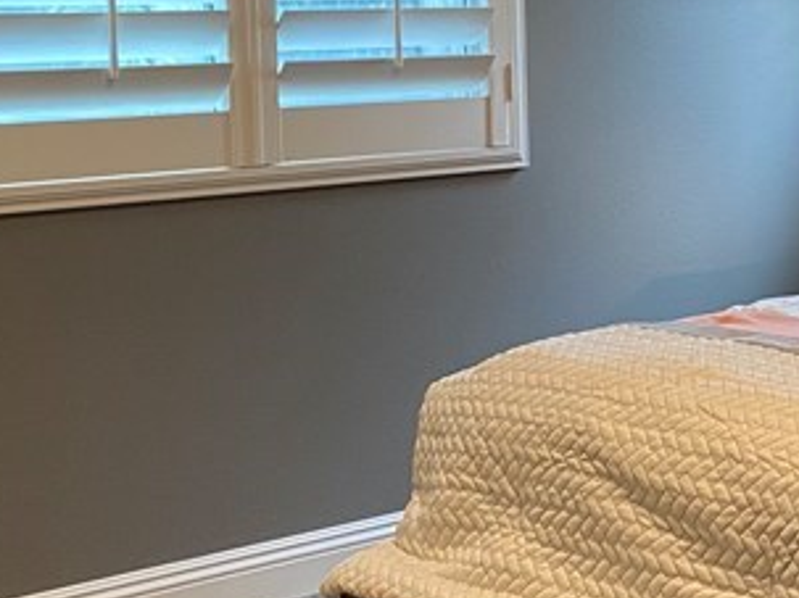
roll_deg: +0.8
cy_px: 126
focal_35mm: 88
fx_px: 2030
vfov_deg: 16.7
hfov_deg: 19.9
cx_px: 1121
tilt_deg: -4.8
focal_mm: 4.25
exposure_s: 1/60
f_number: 1.8
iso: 125
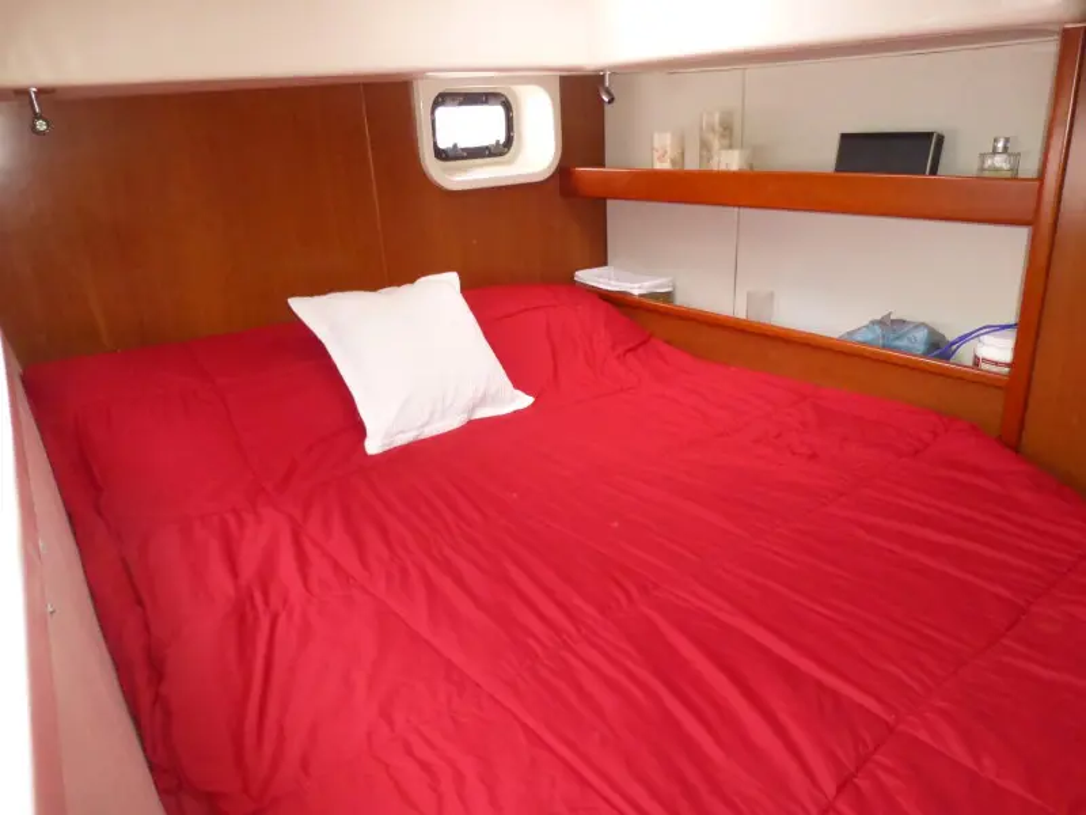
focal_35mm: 24
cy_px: 408
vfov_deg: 56.8
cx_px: 543
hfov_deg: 71.6
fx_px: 753
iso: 800
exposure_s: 1/60
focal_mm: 4.3
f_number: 3.3
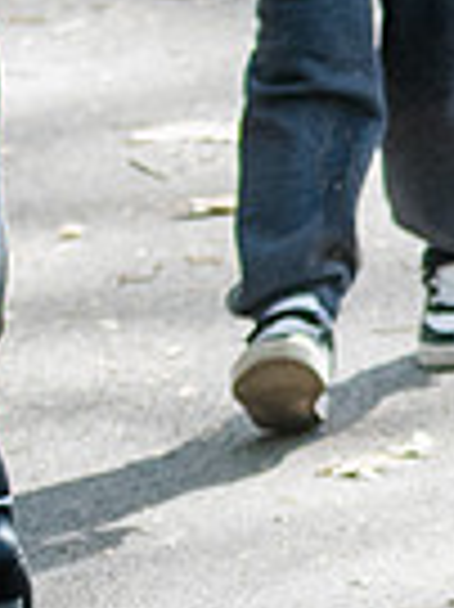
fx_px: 13679
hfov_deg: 1.9
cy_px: -223
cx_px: 1655
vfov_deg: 2.5
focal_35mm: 781
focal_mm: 80
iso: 1000
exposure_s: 1/400
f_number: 4
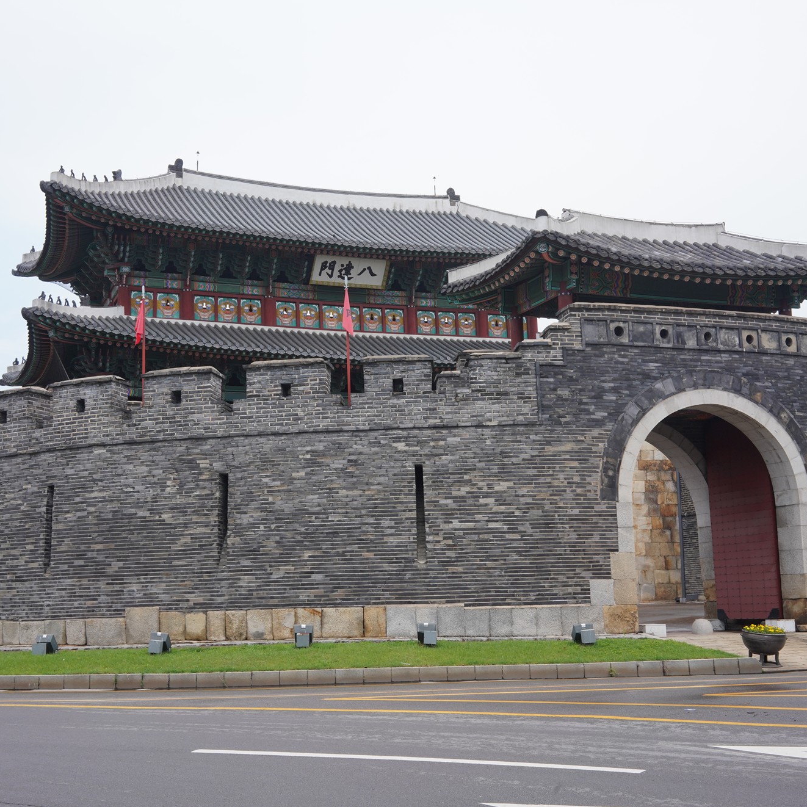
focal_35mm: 45
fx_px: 1187
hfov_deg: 37.5
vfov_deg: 37.6
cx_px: 385
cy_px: 400
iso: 400
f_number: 16
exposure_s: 1/125
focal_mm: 35
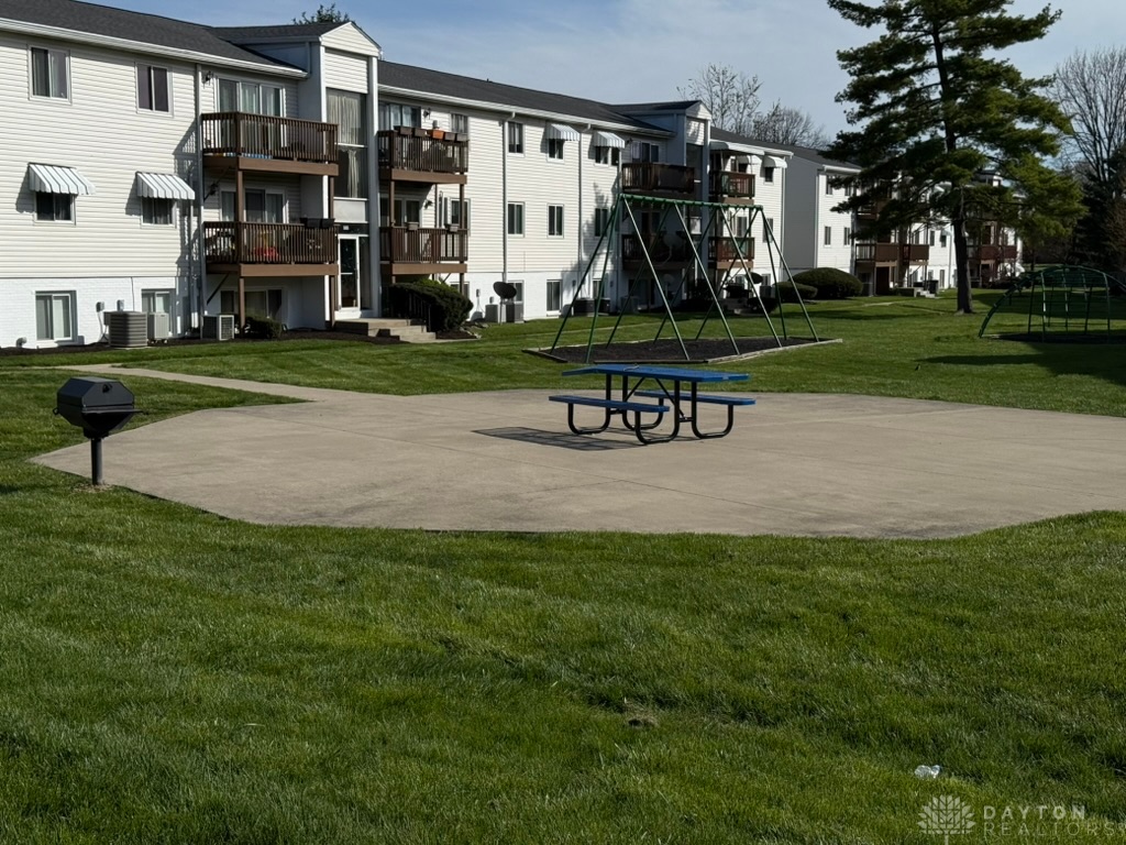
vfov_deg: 30.3
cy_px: 422
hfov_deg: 39.7
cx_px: 563
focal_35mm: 48
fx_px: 1561
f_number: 1.78
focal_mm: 6.76
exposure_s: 1/11364
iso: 80
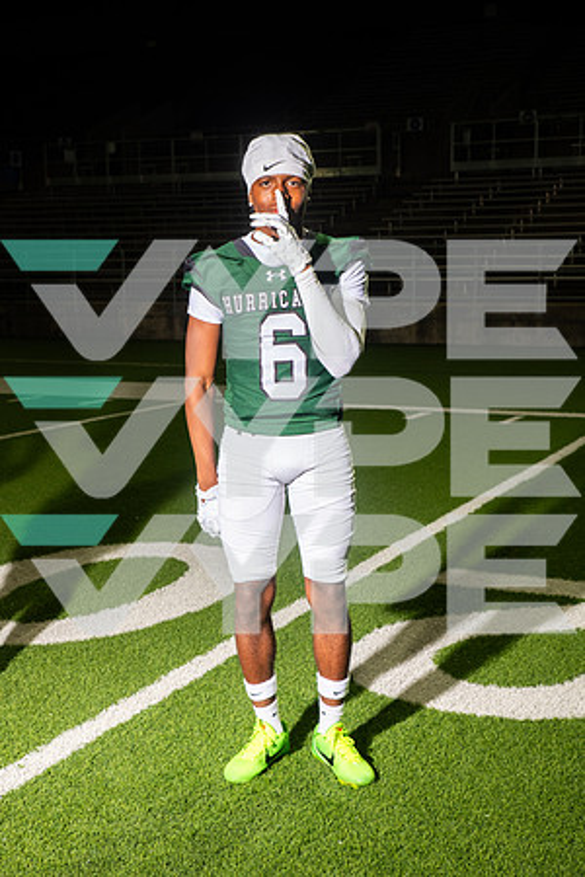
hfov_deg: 26.0
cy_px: 438
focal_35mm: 52
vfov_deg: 38.2
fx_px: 1267
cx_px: 292
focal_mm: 52
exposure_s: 1/400
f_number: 7.1
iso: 1000
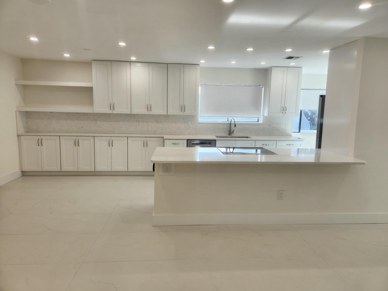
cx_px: 194
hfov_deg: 73.9
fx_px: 258
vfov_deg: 58.9
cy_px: 146
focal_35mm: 23
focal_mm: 5.4
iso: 32
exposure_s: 1/120
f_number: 1.8
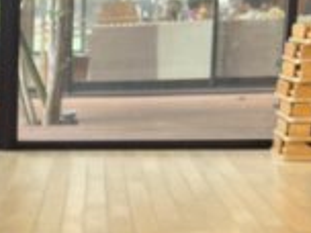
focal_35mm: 131
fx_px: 1177
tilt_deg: -10.6
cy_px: 239
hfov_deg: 12.2
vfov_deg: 11.2
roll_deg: +3.0
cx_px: -415
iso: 64
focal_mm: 5.7
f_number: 1.5
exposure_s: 1/162
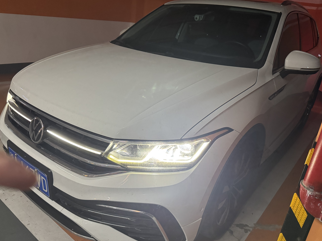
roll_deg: -7.0
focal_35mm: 27
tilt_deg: -21.3
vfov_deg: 51.4
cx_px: 165
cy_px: 120
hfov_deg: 65.3
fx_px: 251
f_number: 1.78
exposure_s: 1/60
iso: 800
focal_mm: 6.76
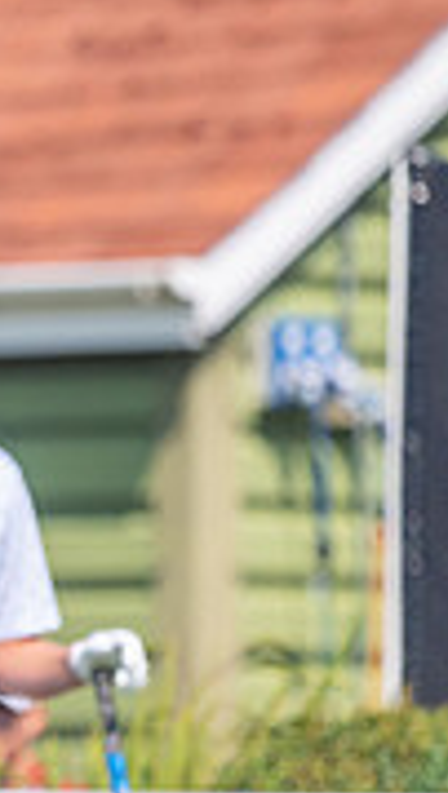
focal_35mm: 1020
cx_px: -785
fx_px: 21490
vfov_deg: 2.1
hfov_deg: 1.2
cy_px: 552
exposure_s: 1/5000
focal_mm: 300
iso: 640
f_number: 5
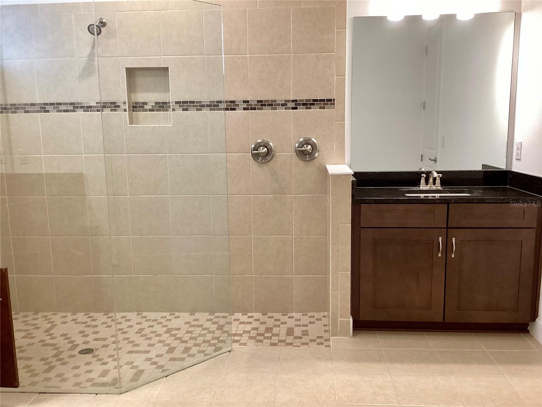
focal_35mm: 31
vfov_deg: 45.4
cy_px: 204
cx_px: 271
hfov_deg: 58.4
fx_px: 485
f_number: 2.4
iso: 160
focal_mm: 3.3
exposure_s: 1/60
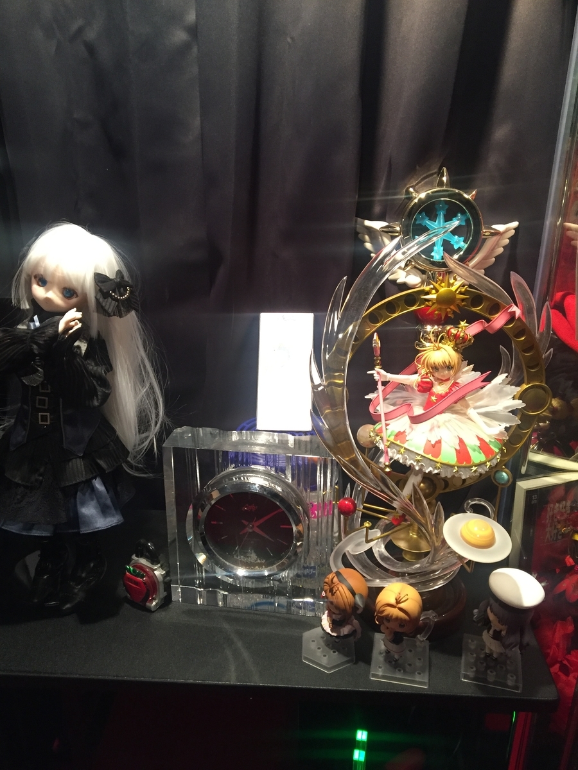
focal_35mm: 29
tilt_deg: -21.4
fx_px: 646
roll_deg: -1.7
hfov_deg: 48.2
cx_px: 289
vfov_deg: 61.7
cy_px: 385
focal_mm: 4.15
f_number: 2.2
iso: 200
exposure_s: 1/33
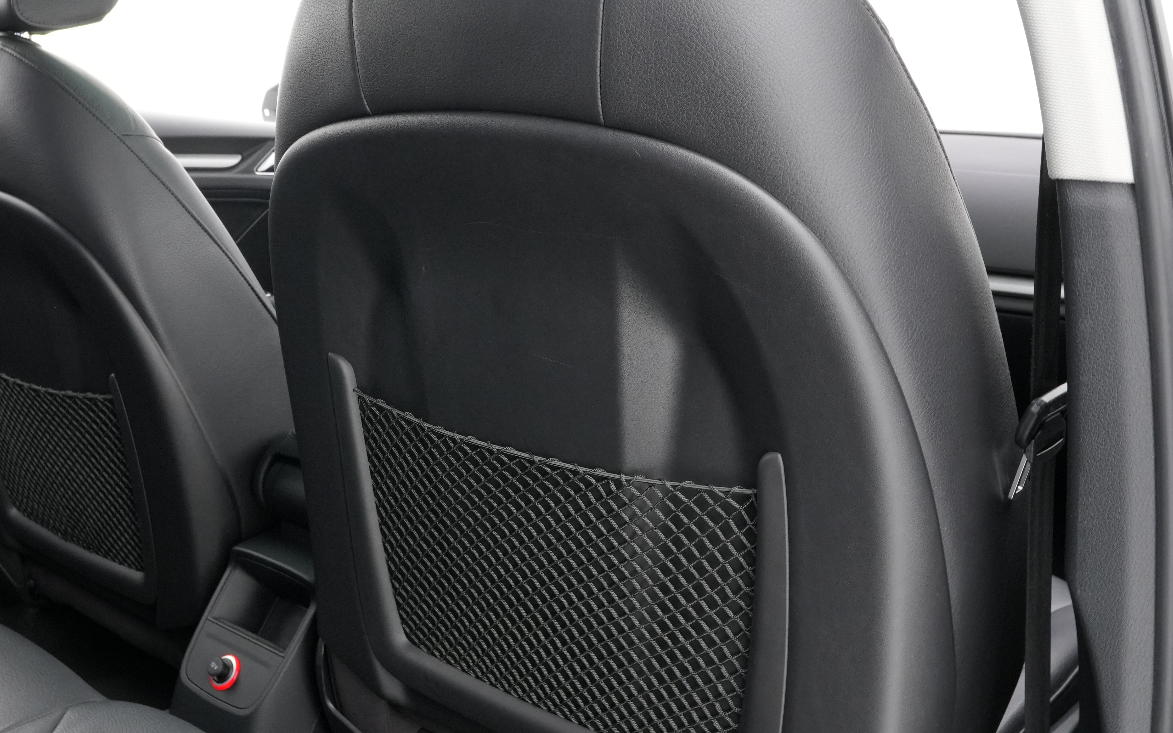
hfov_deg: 50.8
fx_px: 1215
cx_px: 414
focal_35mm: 38
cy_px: 336
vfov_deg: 33.6
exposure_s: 1/25
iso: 1000
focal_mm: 18
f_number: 8
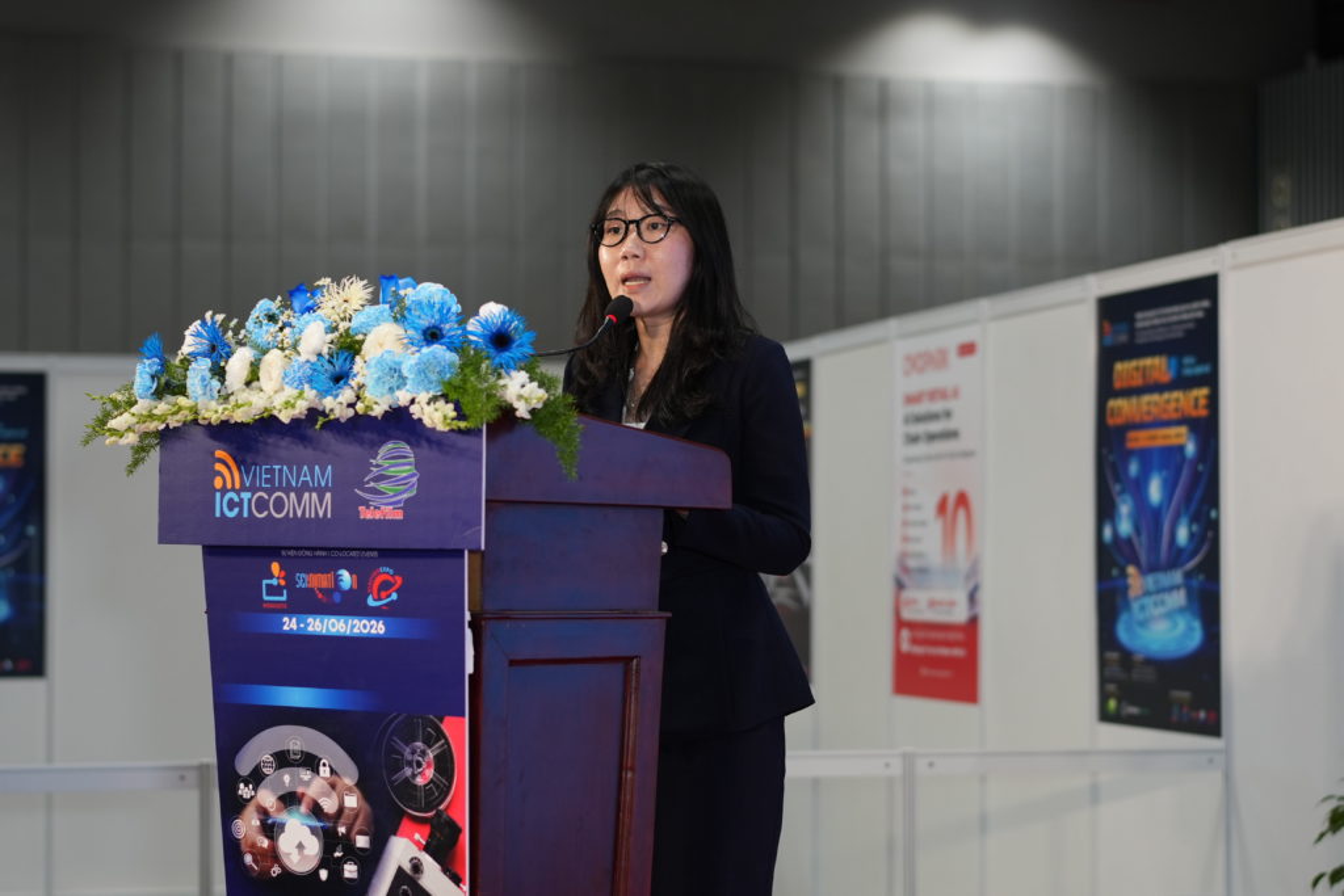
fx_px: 3062
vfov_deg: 16.7
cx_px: 672
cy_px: 448
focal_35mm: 82
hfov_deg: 24.8
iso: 320
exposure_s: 1/160
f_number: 2.5
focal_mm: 55
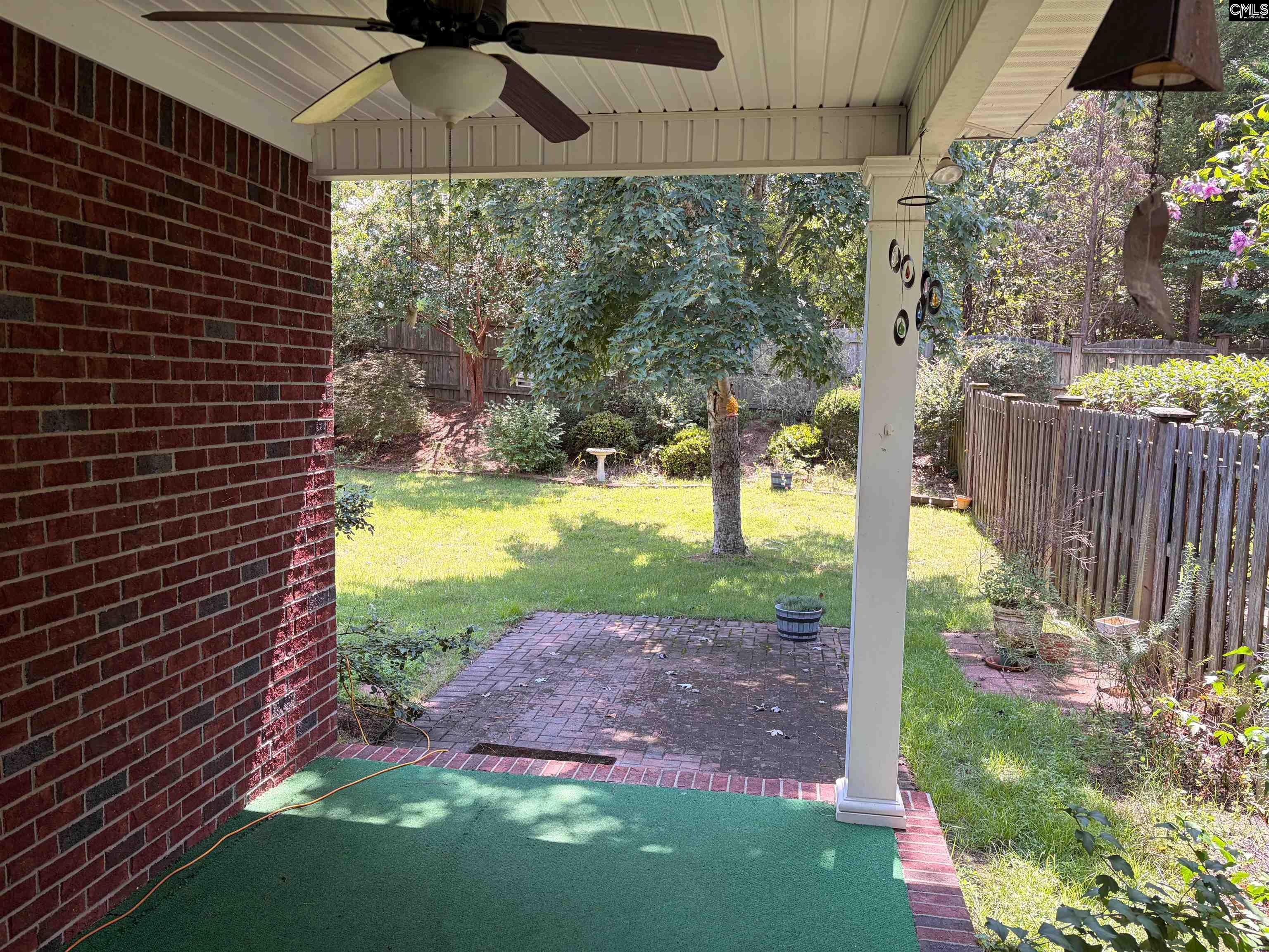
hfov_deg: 67.3
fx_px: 953
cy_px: 476
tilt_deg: -5.1
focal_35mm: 26
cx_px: 634
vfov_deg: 53.1
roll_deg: +0.9
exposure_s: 1/235
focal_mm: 5.96
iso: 50
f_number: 1.6
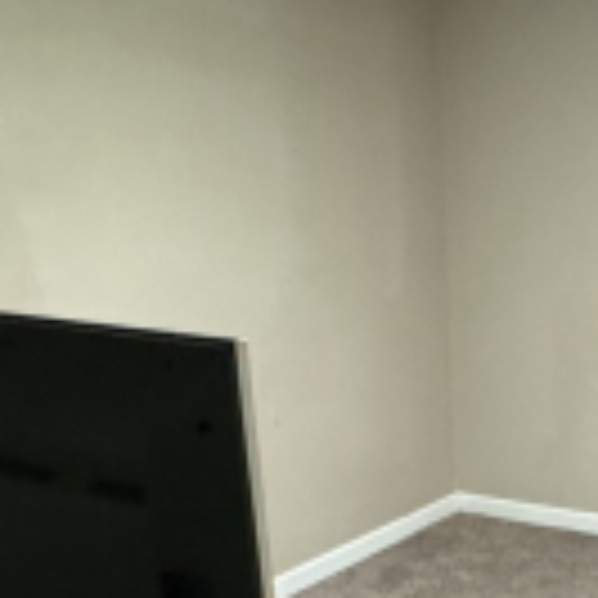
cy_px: 580
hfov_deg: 26.2
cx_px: 600
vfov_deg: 26.4
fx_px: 1212
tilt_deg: -21.3
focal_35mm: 62
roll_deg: +0.8
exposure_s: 1/40
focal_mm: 2.22
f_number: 2.2
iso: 1000
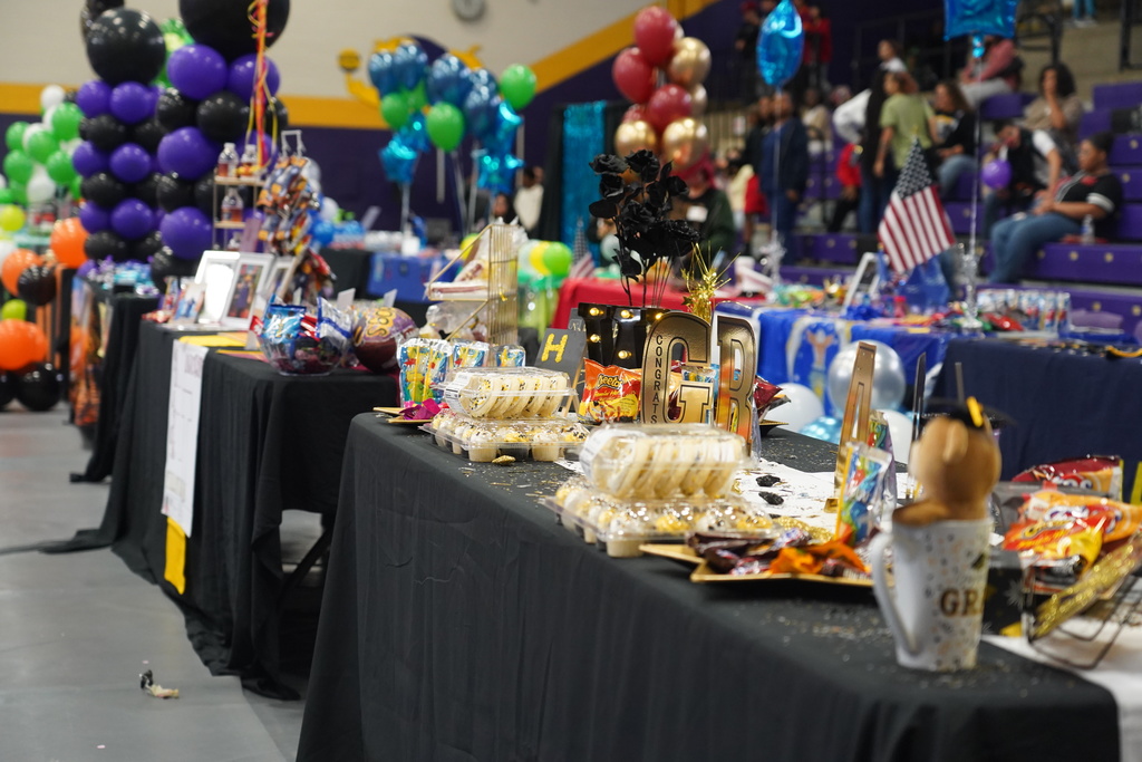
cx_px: 571
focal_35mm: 63
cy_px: 381
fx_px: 1999
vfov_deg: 21.6
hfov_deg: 31.9
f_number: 4
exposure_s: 1/160
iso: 3200
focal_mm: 63
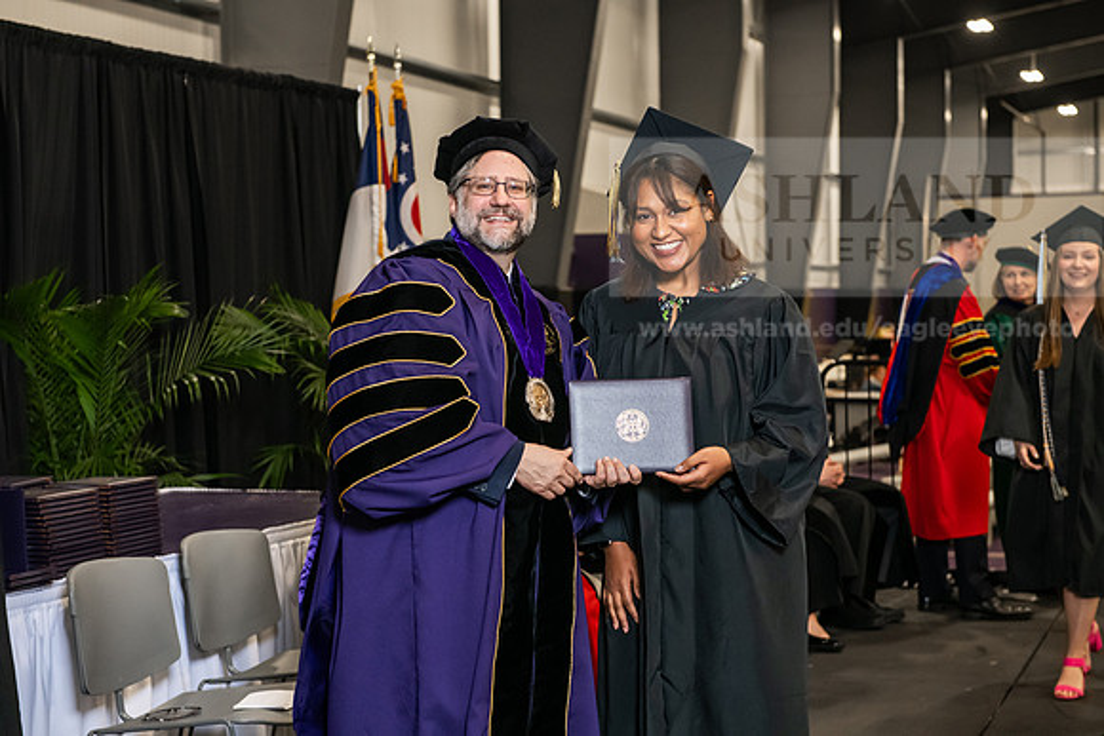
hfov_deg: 28.8
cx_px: 552
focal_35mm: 70
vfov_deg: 19.5
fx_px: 2147
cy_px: 368
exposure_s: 1/200
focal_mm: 70
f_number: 5
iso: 2500
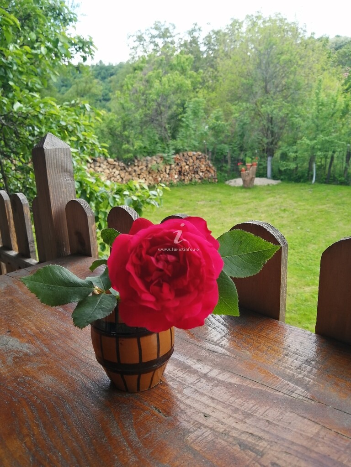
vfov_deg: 65.3
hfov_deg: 51.4
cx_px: 176
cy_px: 234
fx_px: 365
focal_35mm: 27
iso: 50
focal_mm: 3.62
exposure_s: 1/119
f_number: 1.8
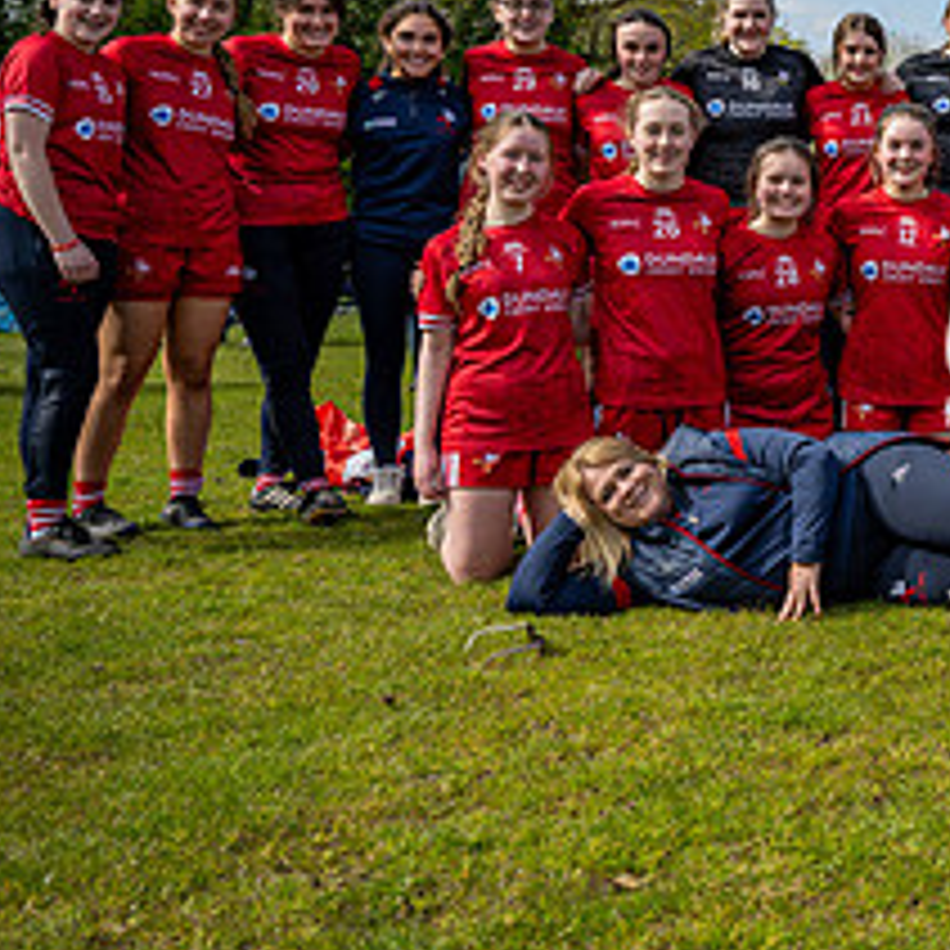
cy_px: 272
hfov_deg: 26.0
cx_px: 1238
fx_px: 1739
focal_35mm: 56
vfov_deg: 30.2
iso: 100
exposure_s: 1/1000
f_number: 4
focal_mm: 24
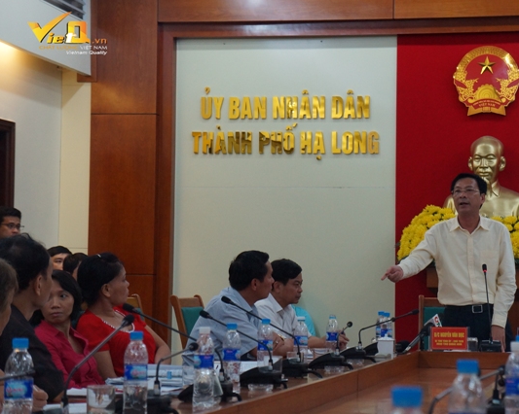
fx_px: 1560
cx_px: 339
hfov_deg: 18.8
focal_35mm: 102
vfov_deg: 15.1
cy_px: 210
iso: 1250
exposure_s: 1/100
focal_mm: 55
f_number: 5.6
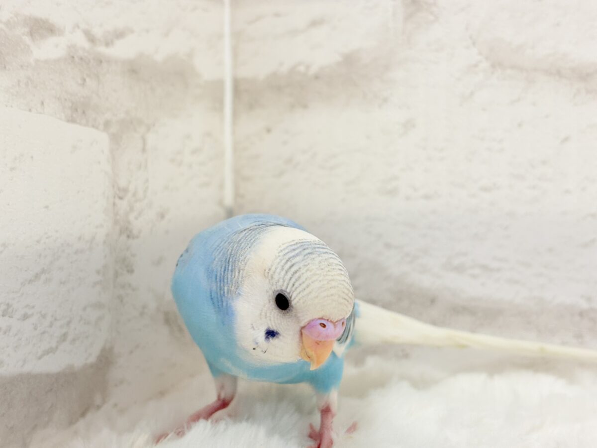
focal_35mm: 52
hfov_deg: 36.8
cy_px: 224
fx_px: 897
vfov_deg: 28.0
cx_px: 298
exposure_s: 1/100
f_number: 1.6
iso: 100
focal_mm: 5.96
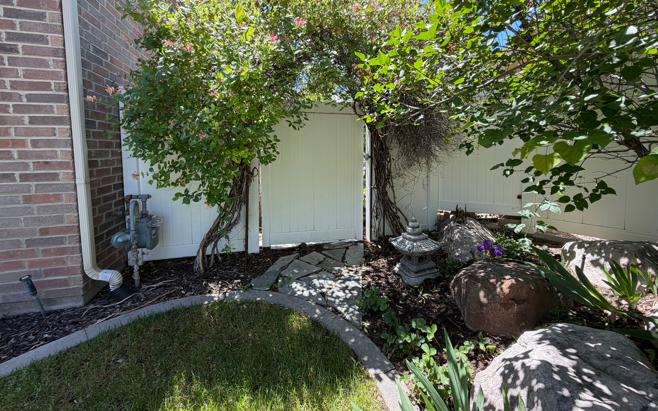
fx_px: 269
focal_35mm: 15
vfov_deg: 74.2
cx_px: 329
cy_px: 172
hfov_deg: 101.5
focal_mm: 2.22
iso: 50
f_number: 2.2
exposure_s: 1/282
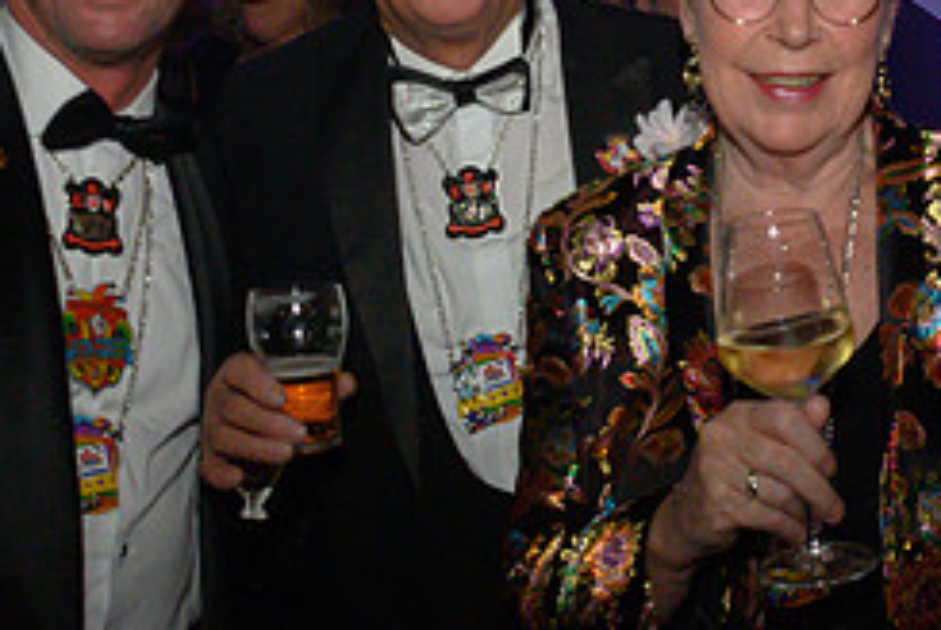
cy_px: 113
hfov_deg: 25.6
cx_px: 730
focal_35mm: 78
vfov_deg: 17.4
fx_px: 2041
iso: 640
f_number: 5.6
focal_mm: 22
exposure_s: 1/160
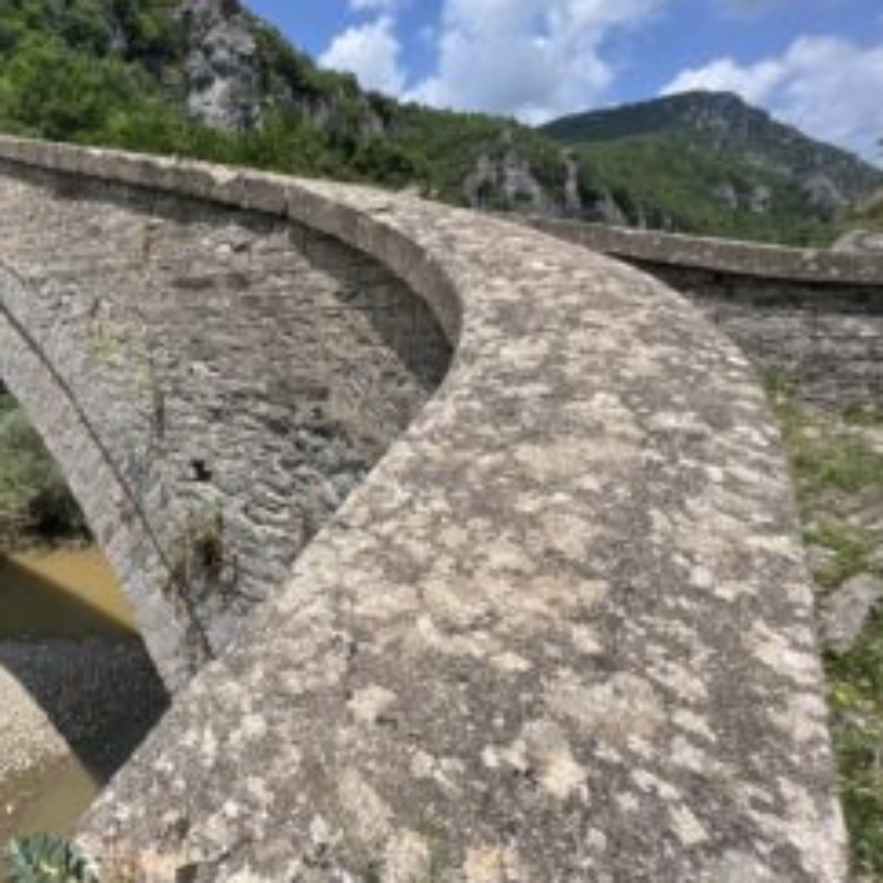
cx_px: 164
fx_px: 548
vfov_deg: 77.3
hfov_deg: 69.3
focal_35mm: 19
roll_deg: +0.0
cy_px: 387
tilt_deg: -7.1
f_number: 1.8
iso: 32
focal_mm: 1.57
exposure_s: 1/1623
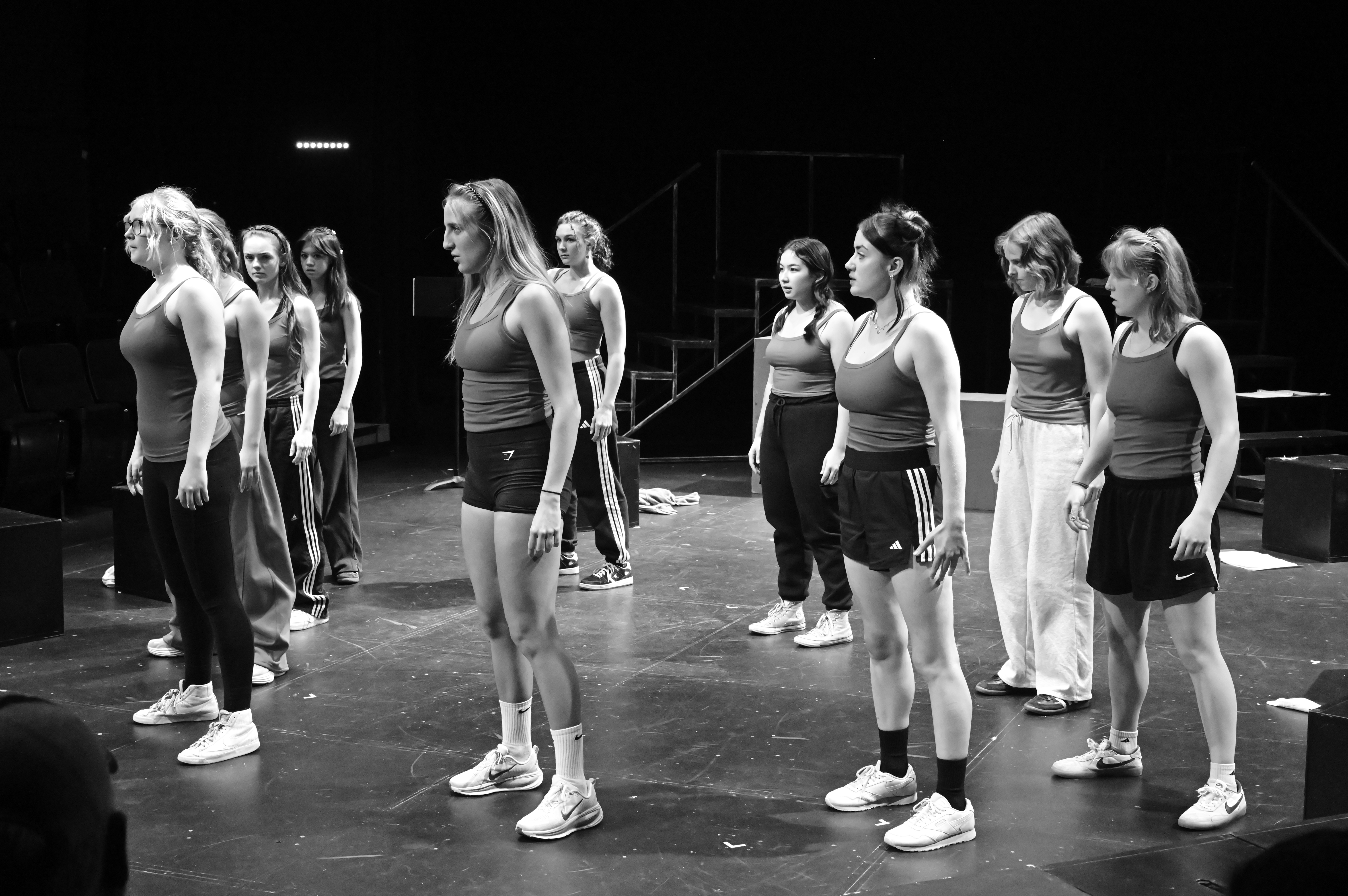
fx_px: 1871
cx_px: 674
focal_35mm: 50
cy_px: 448
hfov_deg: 39.6
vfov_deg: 27.0
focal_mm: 50
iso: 14400
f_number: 9
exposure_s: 1/125
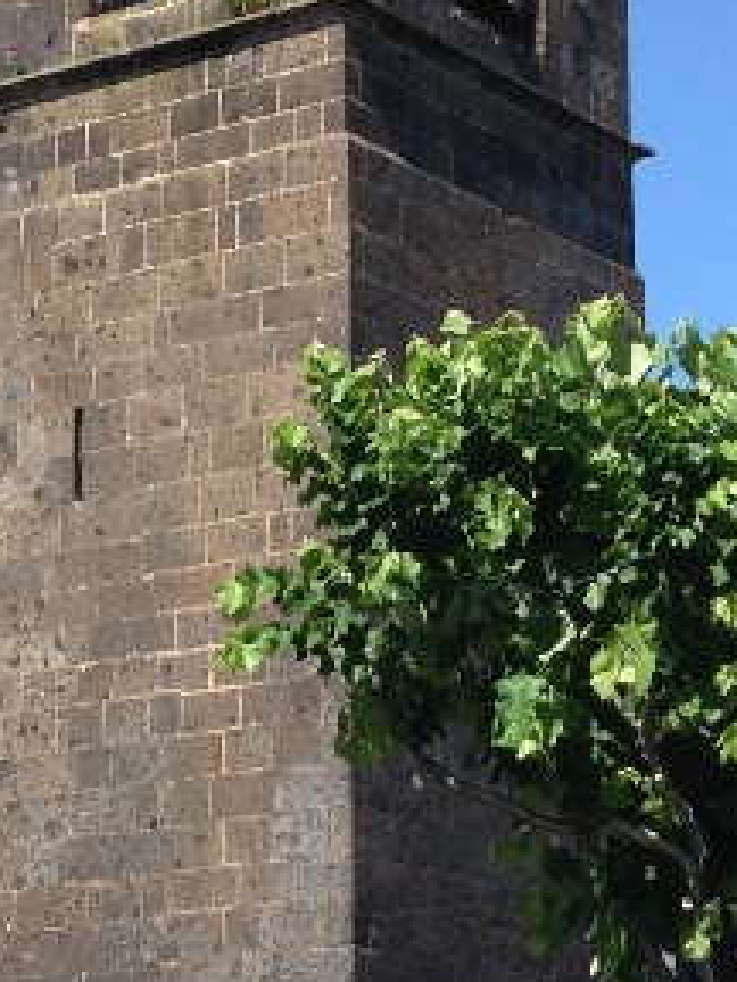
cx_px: 355
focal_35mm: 131
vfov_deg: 15.0
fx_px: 3719
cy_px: 660
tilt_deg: +12.7
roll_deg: +1.2
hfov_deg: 11.3
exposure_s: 1/919
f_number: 2.4
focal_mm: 4.12
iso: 50
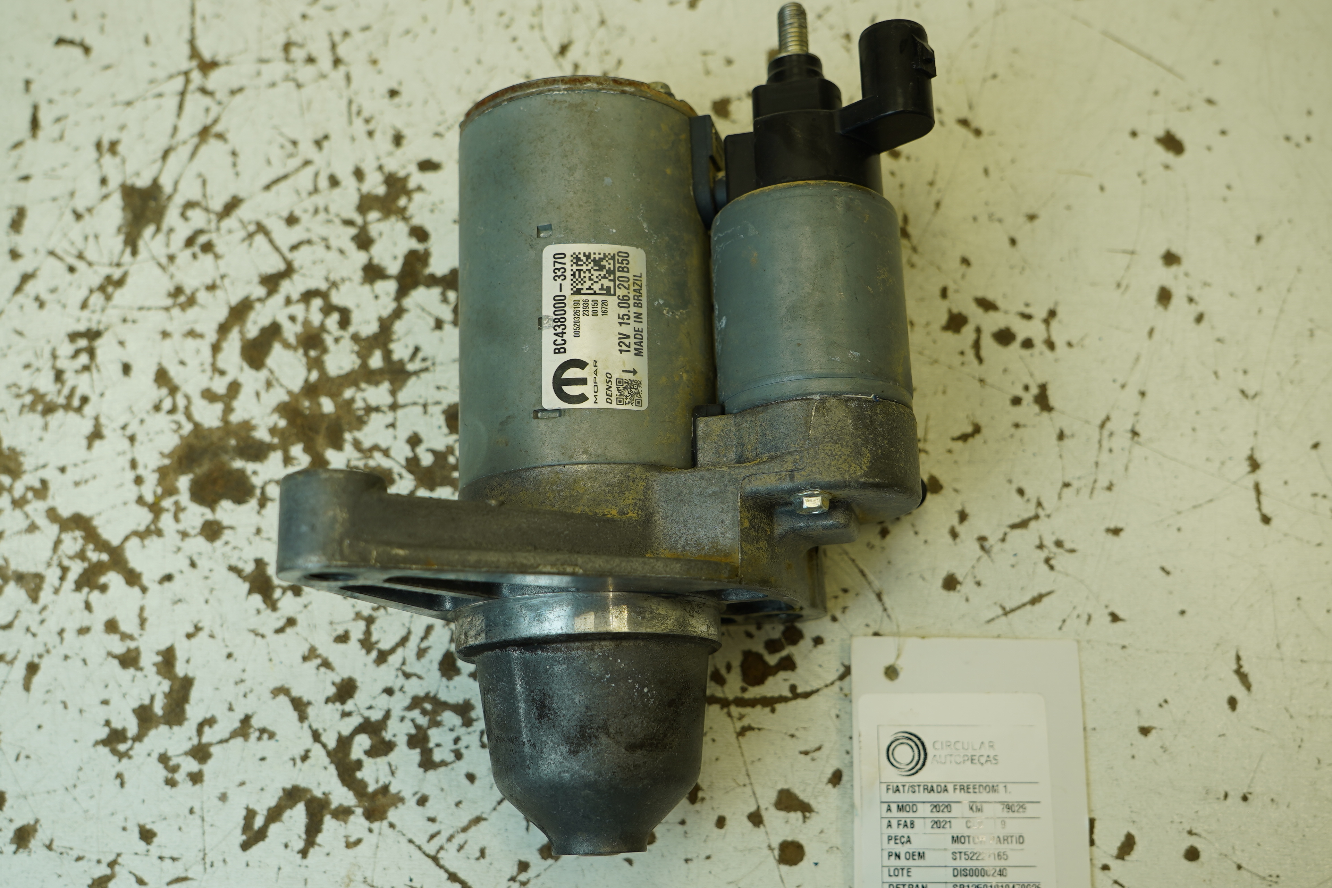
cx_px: 681
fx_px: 1480
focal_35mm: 40
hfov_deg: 48.5
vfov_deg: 33.4
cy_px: 449
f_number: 4
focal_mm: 26
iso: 100
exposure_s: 1/125
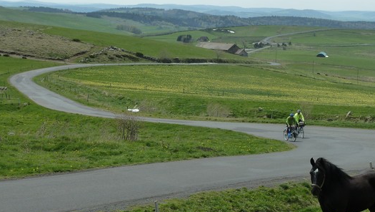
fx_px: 686
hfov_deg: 30.5
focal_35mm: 69
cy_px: 105
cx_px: 224
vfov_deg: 17.5
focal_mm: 8.5
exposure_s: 1/500
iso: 125
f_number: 4.5
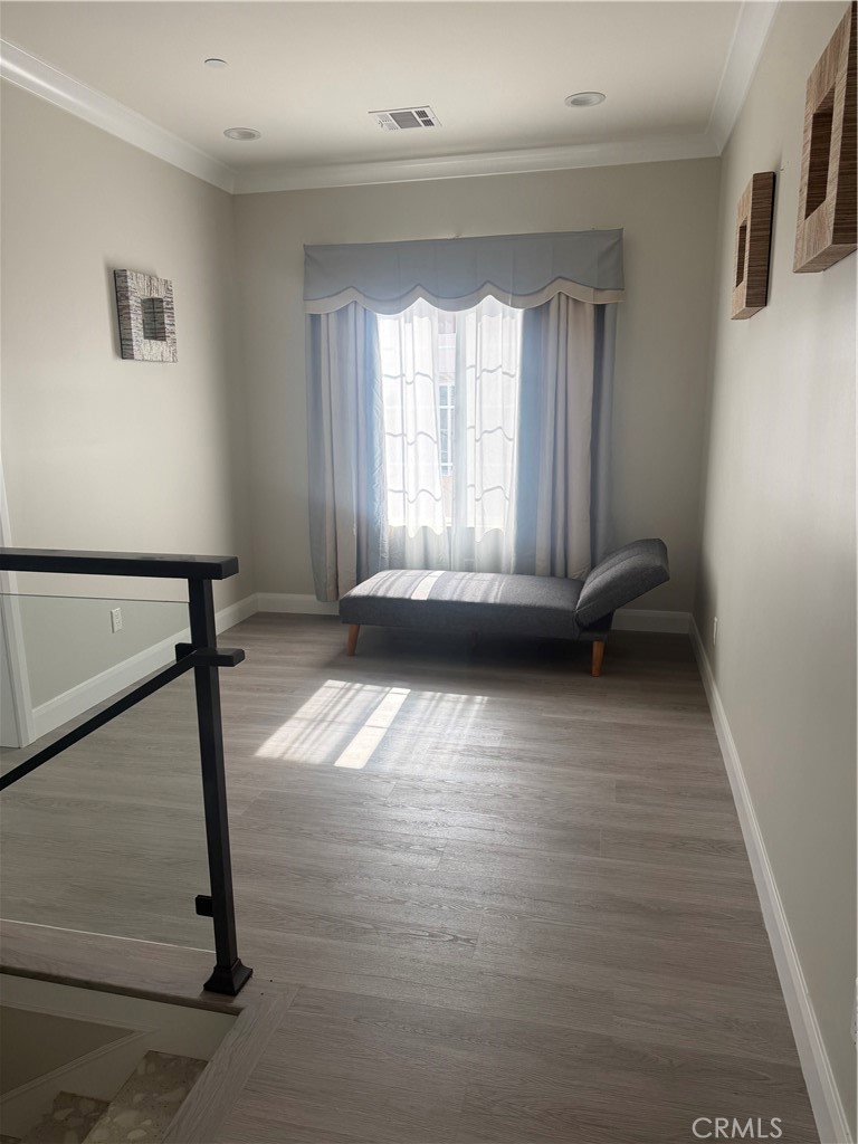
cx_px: 429
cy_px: 572
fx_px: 793
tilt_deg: -12.1
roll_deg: -0.2
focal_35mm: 24
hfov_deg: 56.8
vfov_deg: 71.6
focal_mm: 6.76
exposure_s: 1/376
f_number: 1.78
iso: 100
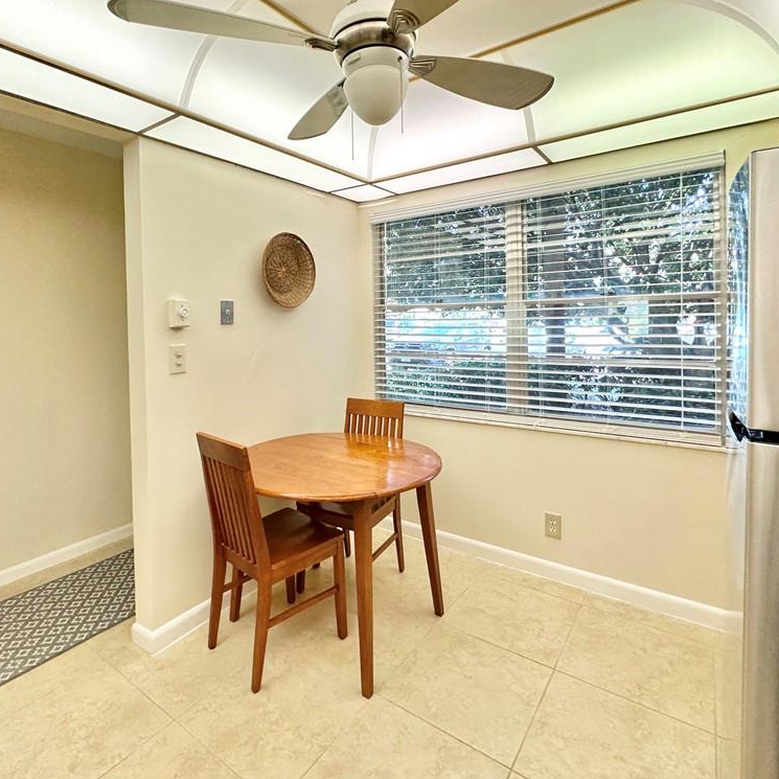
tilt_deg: -7.6
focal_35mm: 17
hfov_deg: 83.8
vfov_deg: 84.0
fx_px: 433
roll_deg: +0.9
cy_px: 383
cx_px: 358
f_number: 2.2
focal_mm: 2.22
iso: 250
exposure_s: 1/120
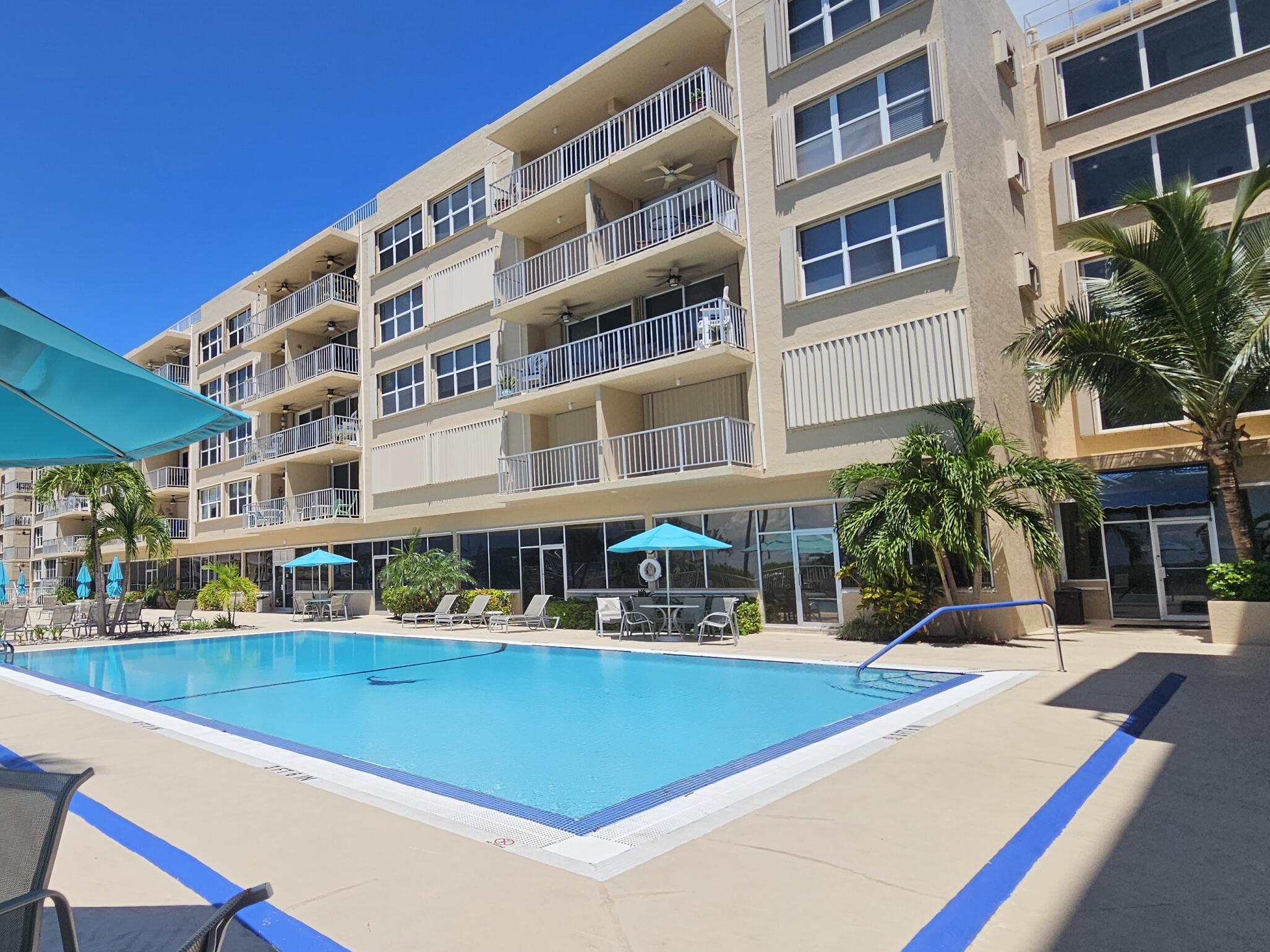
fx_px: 697
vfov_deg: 68.6
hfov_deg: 82.3
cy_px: 497
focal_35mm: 19
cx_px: 443
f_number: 2.2
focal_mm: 2.2
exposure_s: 1/3924
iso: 50
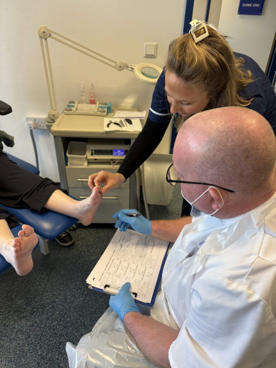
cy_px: 184
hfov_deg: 56.8
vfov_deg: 71.6
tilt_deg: -32.0
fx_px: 255
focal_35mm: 24
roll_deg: -2.7
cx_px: 138
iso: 64
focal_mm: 6.76
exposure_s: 1/100
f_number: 1.78
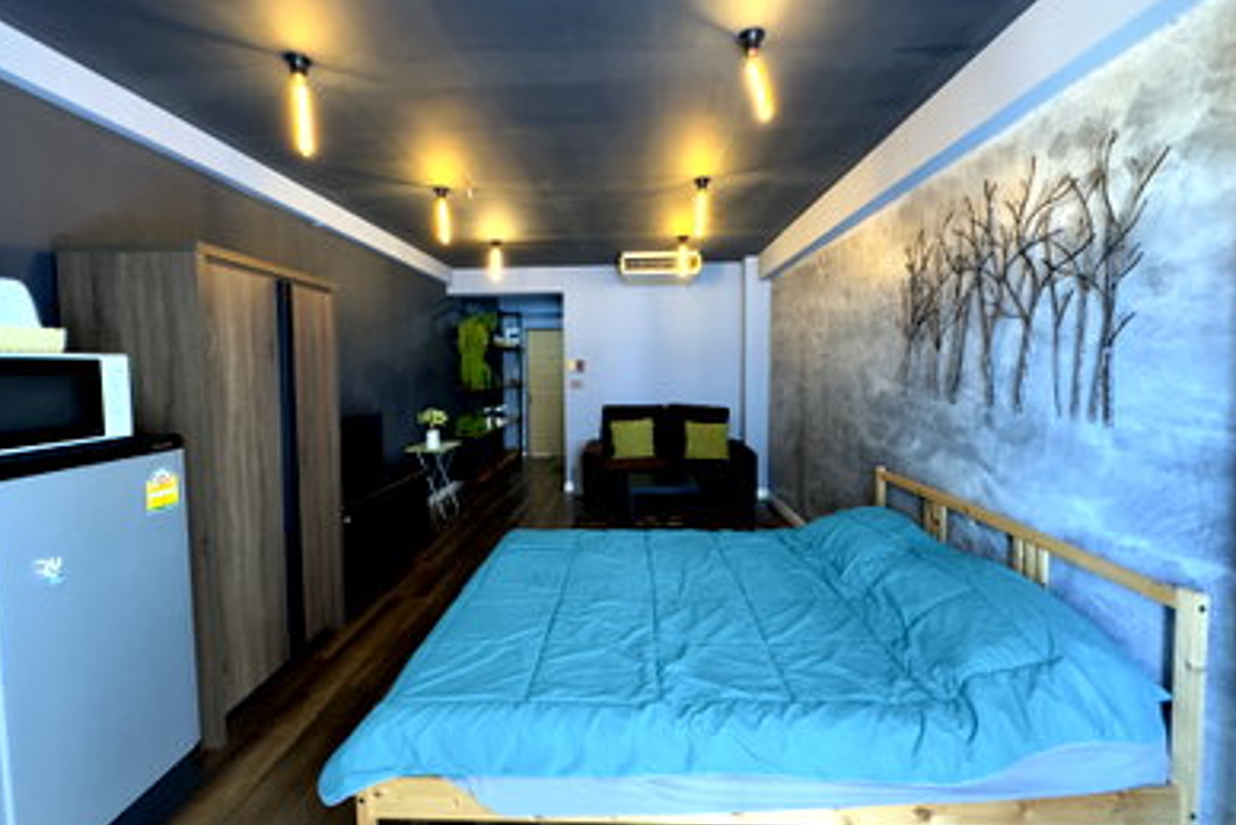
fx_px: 515
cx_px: 605
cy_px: 398
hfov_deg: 100.4
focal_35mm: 15
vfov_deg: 77.3
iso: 800
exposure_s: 1/50
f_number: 2.2
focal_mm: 2.22
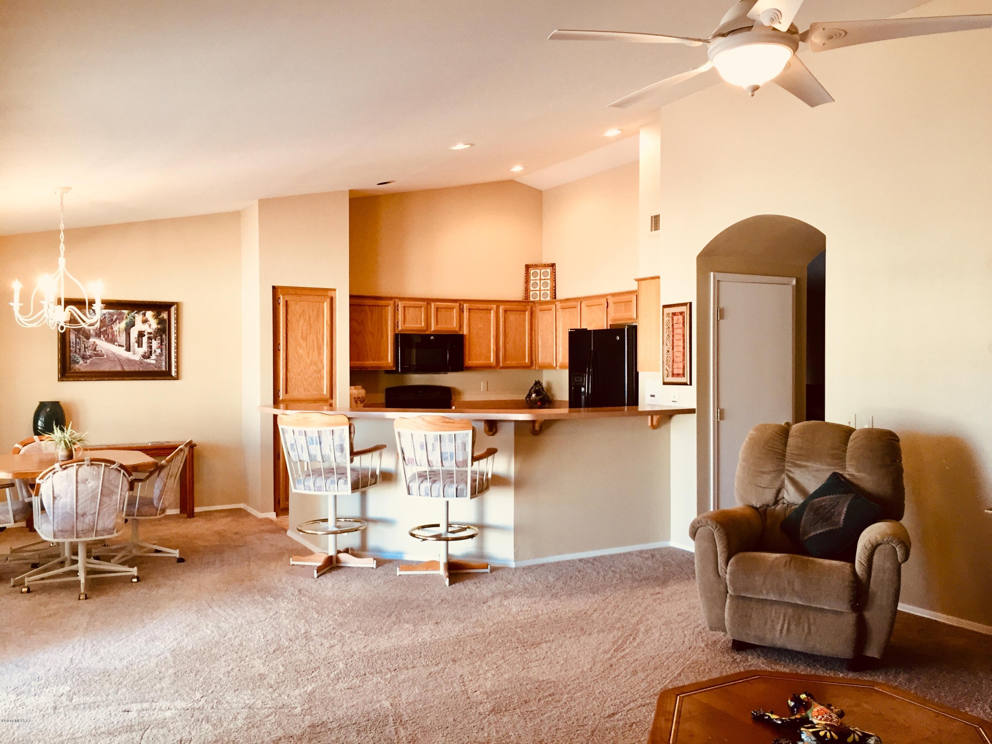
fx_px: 831
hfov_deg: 61.7
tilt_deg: -0.9
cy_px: 372
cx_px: 496
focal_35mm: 29
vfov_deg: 48.2
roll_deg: -0.7
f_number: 2.2
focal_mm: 4.15
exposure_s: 1/30
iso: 100
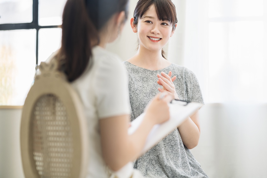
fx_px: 779
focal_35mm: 105
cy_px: 89
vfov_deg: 13.0
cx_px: 134
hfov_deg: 19.5
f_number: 2
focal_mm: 105
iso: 320
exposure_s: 1/200
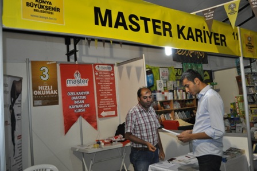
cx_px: 128
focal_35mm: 33
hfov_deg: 57.3
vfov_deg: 39.9
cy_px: 86
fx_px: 235
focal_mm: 22
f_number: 4
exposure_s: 1/100
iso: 800
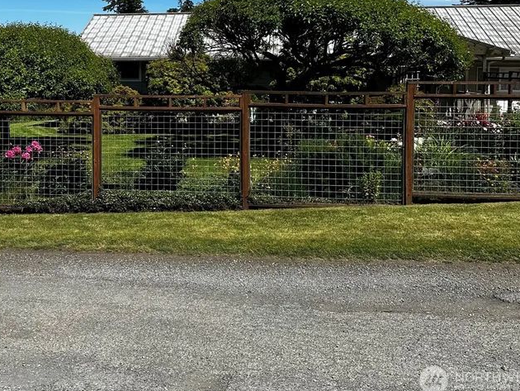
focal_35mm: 39
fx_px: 586
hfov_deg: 46.2
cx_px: 134
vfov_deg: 35.8
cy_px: 84
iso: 80
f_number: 1.78
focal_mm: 6.86
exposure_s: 1/4184
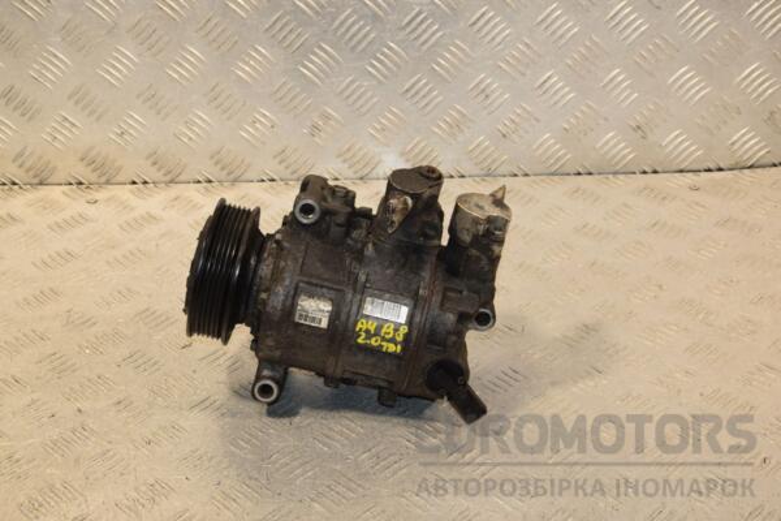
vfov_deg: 22.6
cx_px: 390
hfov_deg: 33.4
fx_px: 1302
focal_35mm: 60
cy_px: 260
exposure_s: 1/200
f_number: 8
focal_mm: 40
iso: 800
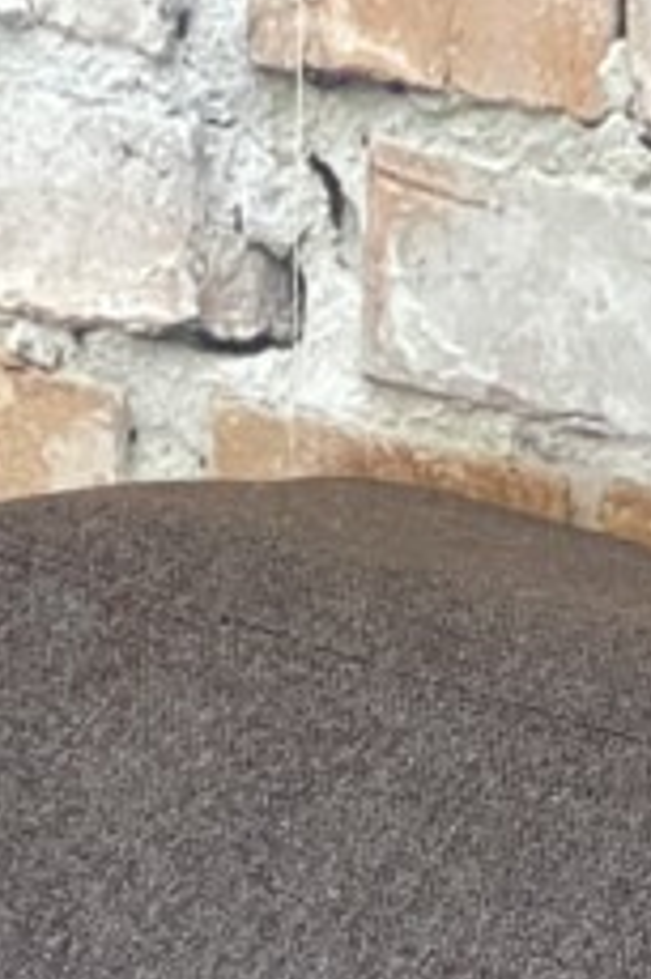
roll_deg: +0.4
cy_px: 1600
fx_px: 9453
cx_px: -174
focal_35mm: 348
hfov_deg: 3.9
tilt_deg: -25.9
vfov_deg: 5.8
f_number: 2.2
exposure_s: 1/50
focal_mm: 7.5
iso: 400
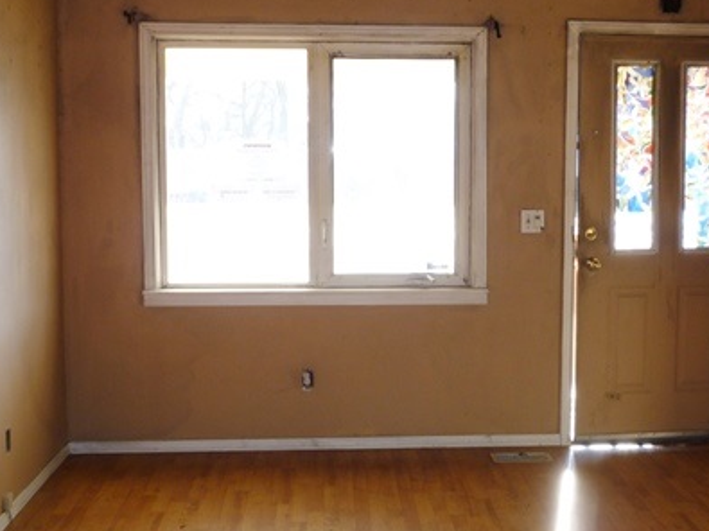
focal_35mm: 47
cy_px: 246
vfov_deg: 30.9
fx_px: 962
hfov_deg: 40.3
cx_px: 418
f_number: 3.3
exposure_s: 1/30
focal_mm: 5.2
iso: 100
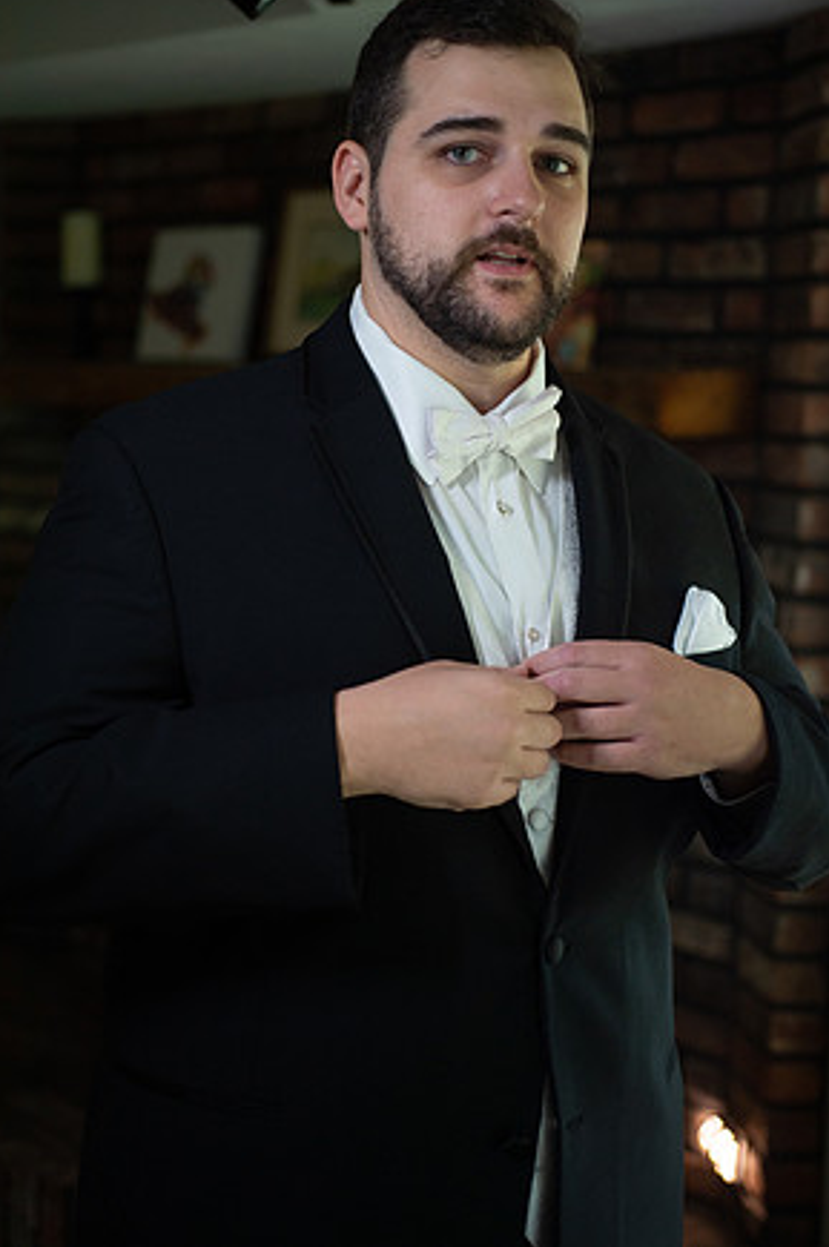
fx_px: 2147
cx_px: 417
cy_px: 605
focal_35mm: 62
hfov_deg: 21.9
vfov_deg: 32.4
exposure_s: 1/250
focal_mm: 60
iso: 1000
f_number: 2.8
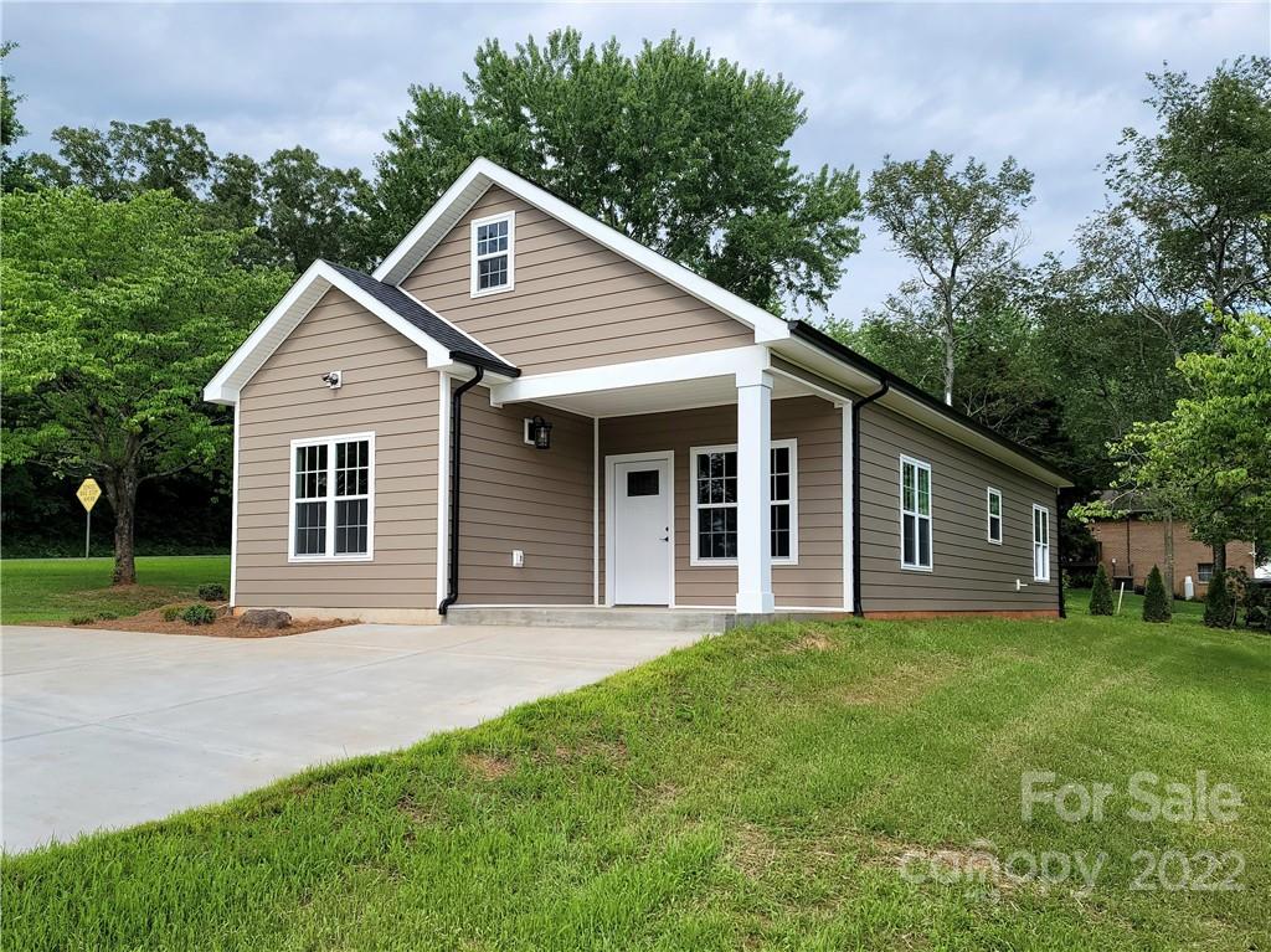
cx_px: 636
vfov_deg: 54.8
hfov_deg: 69.4
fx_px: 917
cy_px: 476
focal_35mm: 25
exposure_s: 1/833
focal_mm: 7
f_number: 1.8
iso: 20
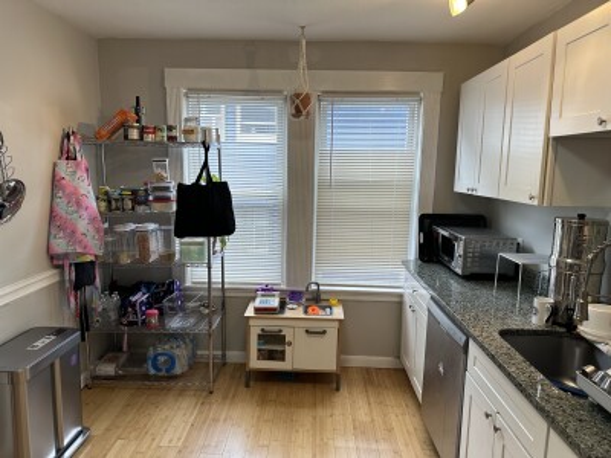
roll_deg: -1.1
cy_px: 229
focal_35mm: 24
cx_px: 306
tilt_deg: -9.4
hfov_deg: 71.6
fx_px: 424
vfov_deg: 56.8
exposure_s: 1/120
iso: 80
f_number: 1.78
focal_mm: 6.86
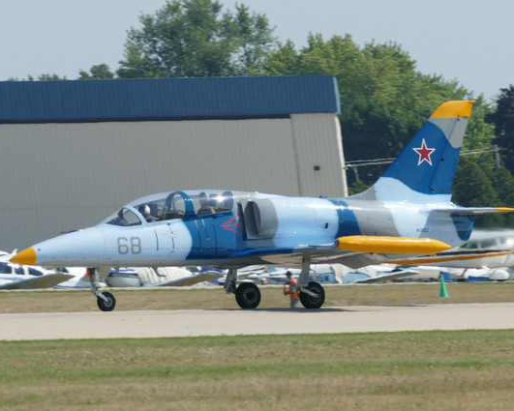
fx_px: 6832
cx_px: 243
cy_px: 206
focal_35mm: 449
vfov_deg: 3.4
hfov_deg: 4.3
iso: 125
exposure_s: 1/640
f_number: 5.6
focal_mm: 144.72
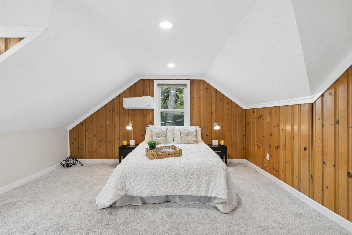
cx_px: 176
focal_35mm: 16
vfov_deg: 73.7
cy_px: 118
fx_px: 156
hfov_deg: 96.7
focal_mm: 16
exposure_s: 1/13
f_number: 10
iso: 400
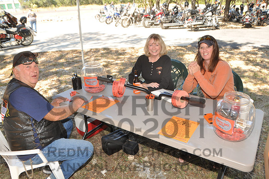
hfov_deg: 67.5
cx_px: 134
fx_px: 201
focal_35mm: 27
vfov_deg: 47.8
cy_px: 90
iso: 200
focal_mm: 18
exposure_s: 1/125
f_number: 5.6
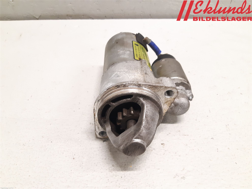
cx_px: 126
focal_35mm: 26
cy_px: 94
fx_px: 189
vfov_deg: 53.1
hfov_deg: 67.3
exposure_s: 1/33
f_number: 1.7
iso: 250
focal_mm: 3.93
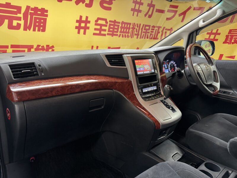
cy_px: 89
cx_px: 118
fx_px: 164
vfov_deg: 56.8
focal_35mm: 24
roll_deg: -3.3
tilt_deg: -16.8
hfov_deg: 71.6
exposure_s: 1/50
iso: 320
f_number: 1.78
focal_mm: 6.76
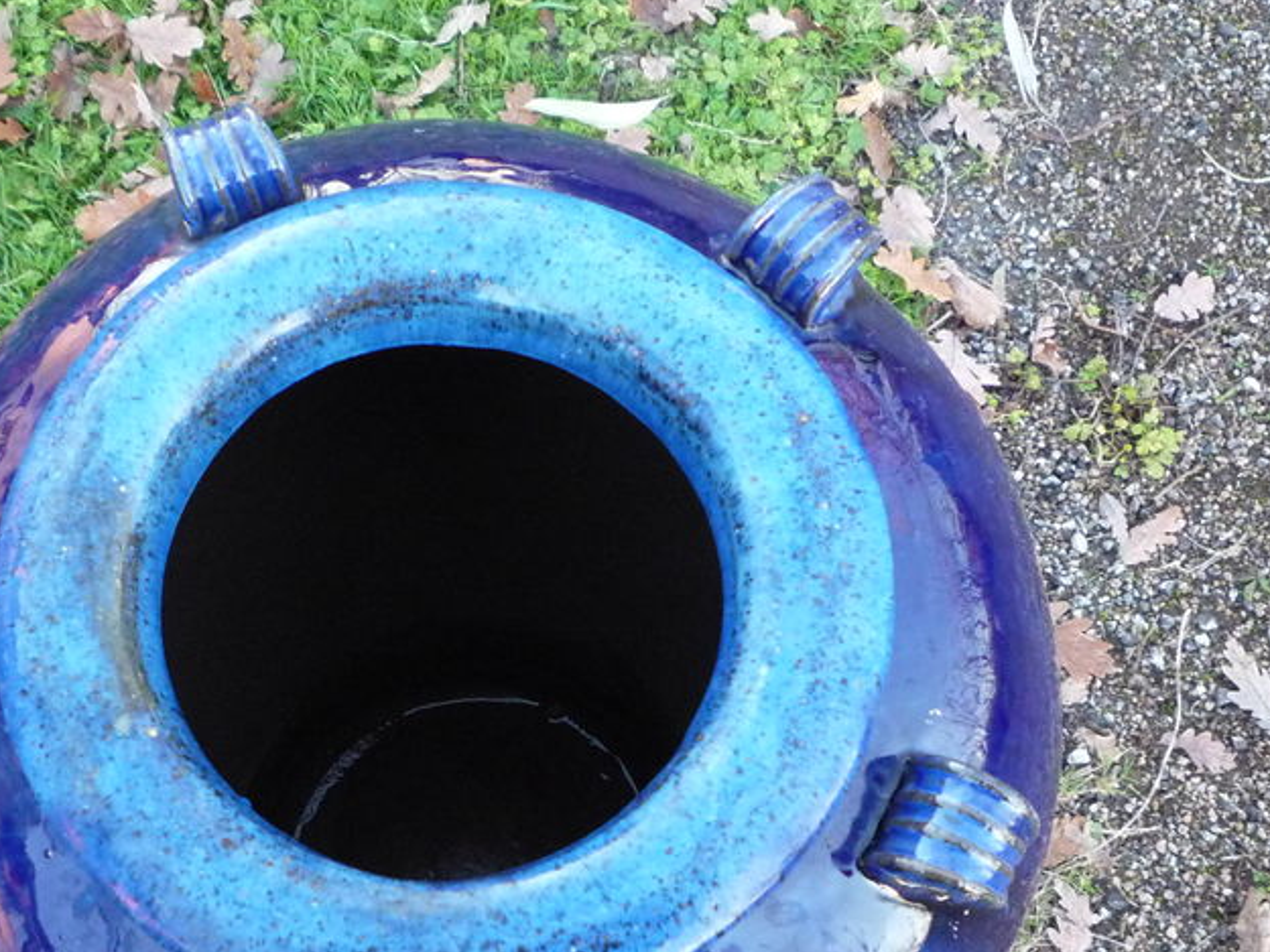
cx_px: 465
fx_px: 1761
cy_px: 690
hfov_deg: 39.4
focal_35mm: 48
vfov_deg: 29.9
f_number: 3.3
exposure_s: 1/25
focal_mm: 5.2
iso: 400
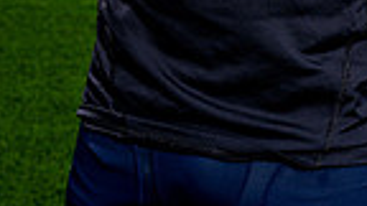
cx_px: 234
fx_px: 1752
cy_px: -354
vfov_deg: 6.3
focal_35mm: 180
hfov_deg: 12.0
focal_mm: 55
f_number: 8
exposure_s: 1/250
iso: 160
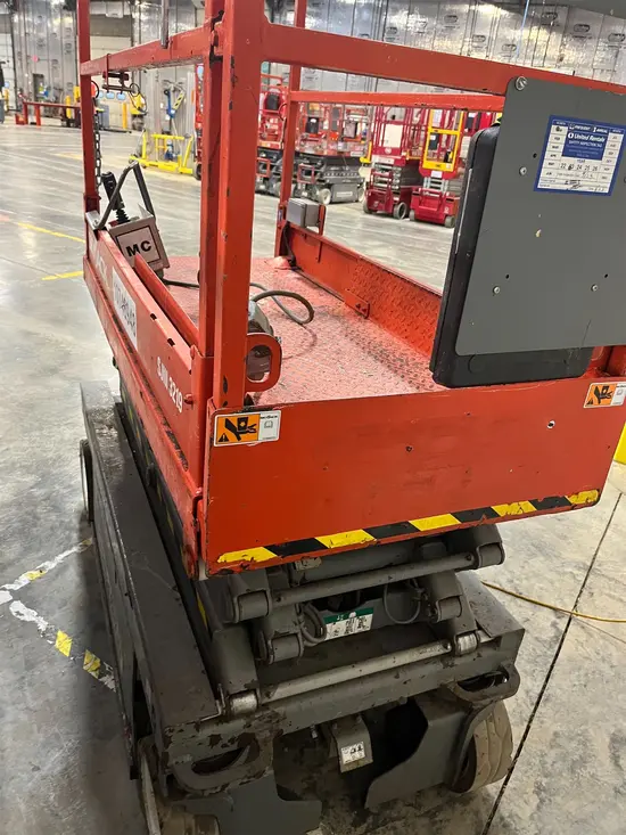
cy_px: 418
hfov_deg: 53.1
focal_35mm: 26
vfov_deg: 67.3
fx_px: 627
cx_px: 313
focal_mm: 5.1
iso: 320
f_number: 1.6
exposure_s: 1/41
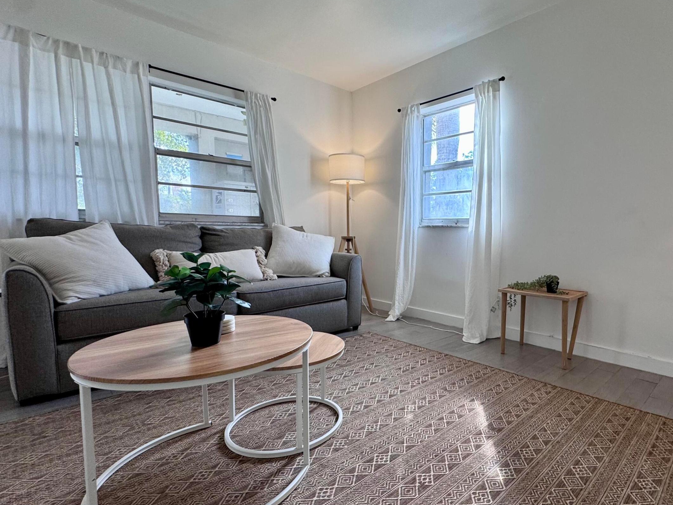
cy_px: 268
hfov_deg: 83.0
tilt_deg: -7.0
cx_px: 421
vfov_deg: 68.6
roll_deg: -1.0
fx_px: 369
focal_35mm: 19
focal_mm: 2.22
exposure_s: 1/120
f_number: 2.2
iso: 64
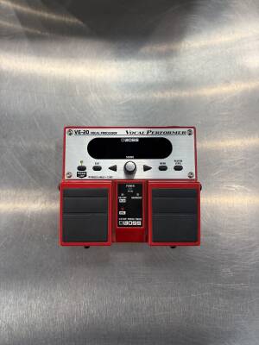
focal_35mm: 26
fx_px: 259
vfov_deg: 67.3
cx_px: 130
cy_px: 172
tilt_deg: -83.0
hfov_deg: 53.1
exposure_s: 1/60
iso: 100
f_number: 1.6
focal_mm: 5.96
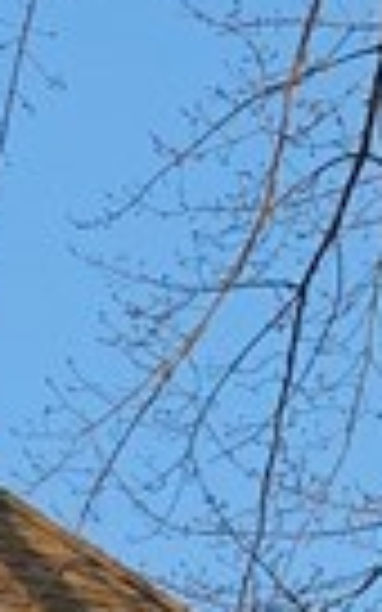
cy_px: 976
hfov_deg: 5.9
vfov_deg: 9.8
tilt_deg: +18.1
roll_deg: +0.1
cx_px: -786
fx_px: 3448
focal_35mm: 207
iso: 25
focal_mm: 4.25
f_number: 1.8
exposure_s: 1/391
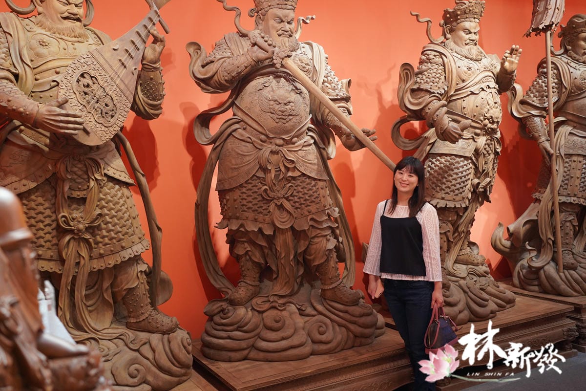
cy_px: 196
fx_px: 570
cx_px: 293
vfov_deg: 37.9
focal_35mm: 35
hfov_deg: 54.4
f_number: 4
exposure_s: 1/160
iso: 3200
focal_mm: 35
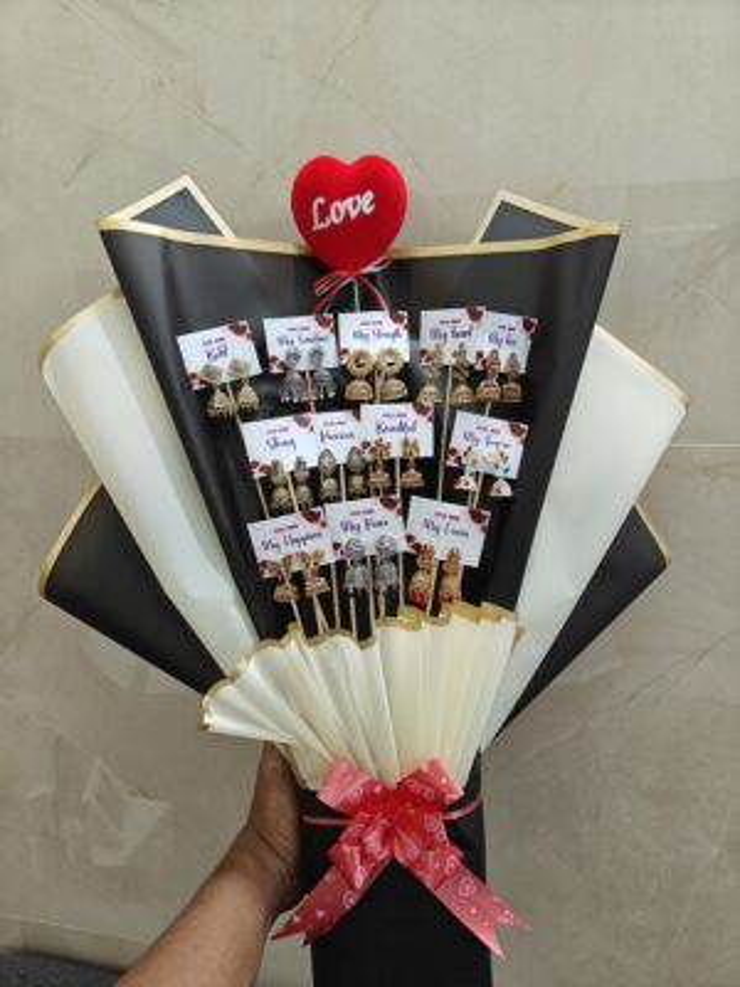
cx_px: 370
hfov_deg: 56.8
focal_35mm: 24
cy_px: 494
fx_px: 684
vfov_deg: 71.6
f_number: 1.8
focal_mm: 5.59
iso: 400
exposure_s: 1/50
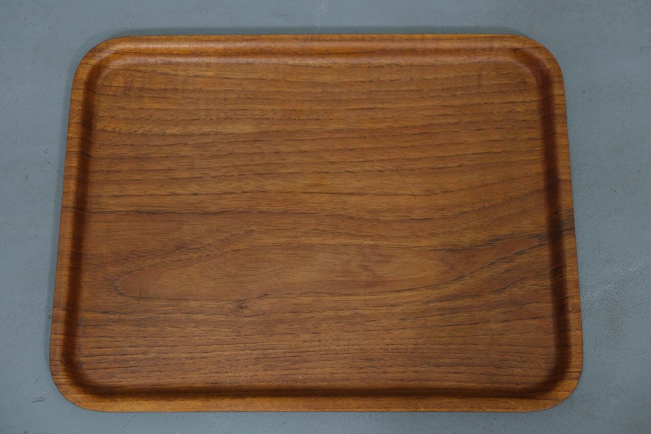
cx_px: 326
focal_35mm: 56
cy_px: 217
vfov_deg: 24.2
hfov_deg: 35.6
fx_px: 1013
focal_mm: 37.4
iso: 1250
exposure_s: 1/56
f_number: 3.6
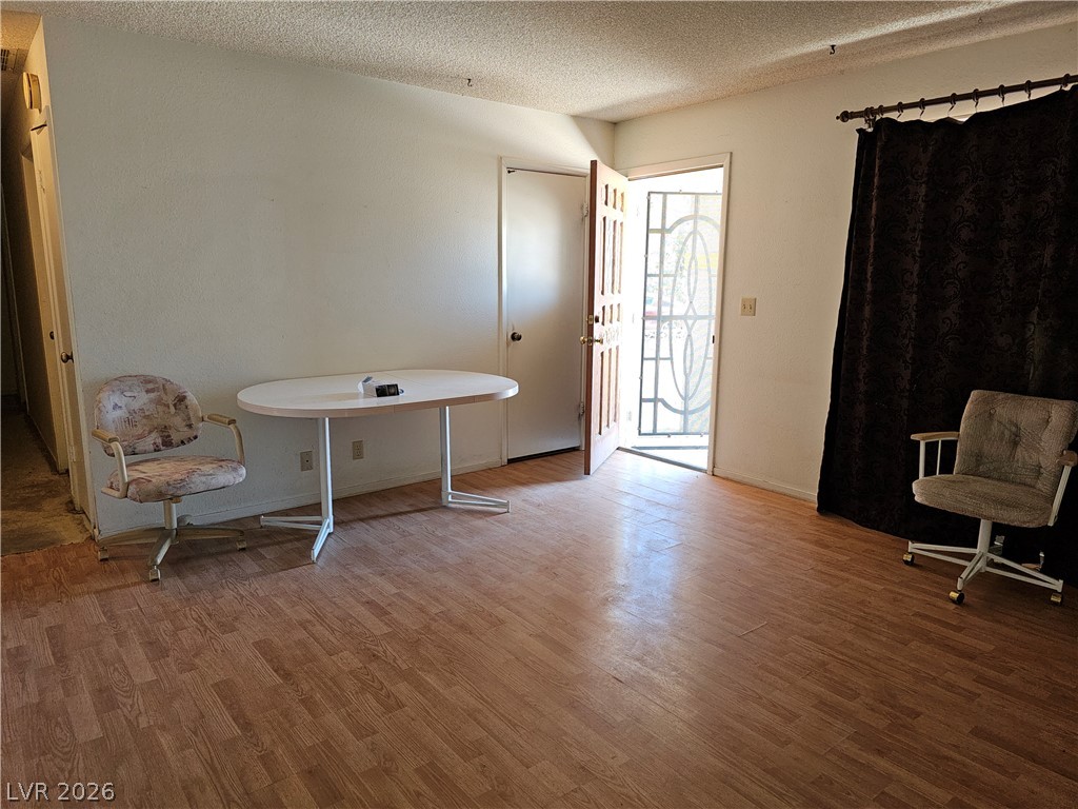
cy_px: 404
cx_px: 539
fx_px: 716
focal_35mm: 23
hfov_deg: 73.9
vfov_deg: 58.9
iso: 100
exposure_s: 1/60
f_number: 1.7
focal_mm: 6.3
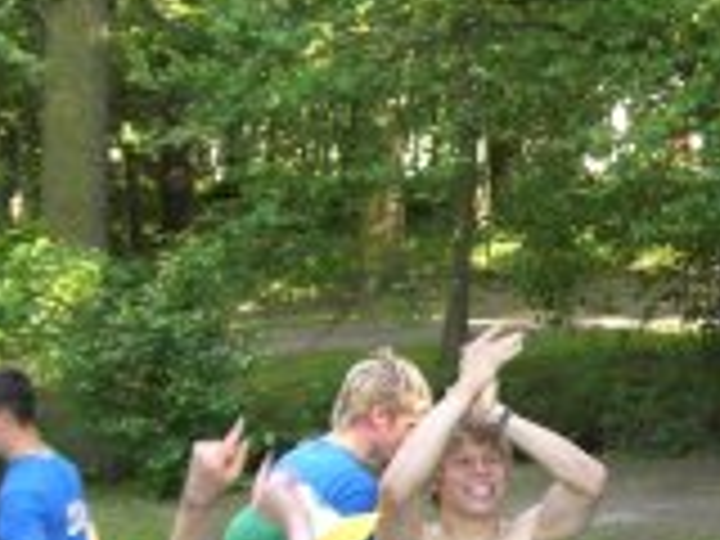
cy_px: 515
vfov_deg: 12.3
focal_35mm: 119
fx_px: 2475
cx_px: 702
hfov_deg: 16.3
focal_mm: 6.2
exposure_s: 1/80
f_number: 2.7
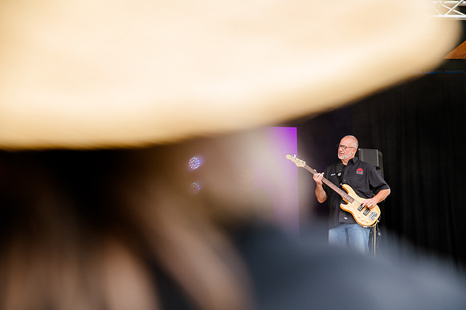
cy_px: 153
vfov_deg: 14.2
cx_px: 236
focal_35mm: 96
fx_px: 1245
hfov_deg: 21.2
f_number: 5.6
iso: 200
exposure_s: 1/200
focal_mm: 95
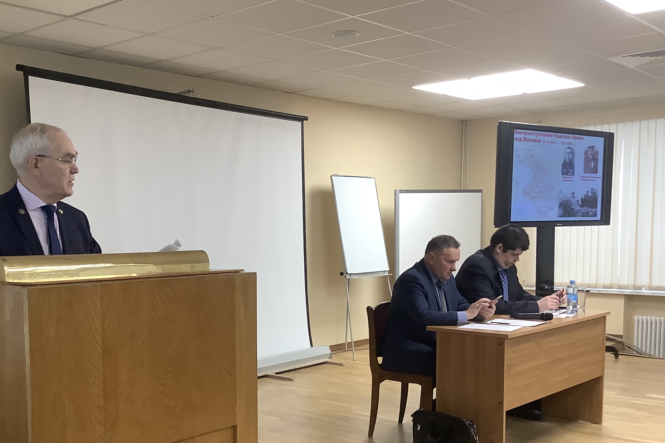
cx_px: 267
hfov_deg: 46.2
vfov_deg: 31.5
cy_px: 311
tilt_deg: -6.5
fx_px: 776
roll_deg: +0.4
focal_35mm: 42
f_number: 2.4
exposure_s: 1/50
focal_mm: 3.3
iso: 125
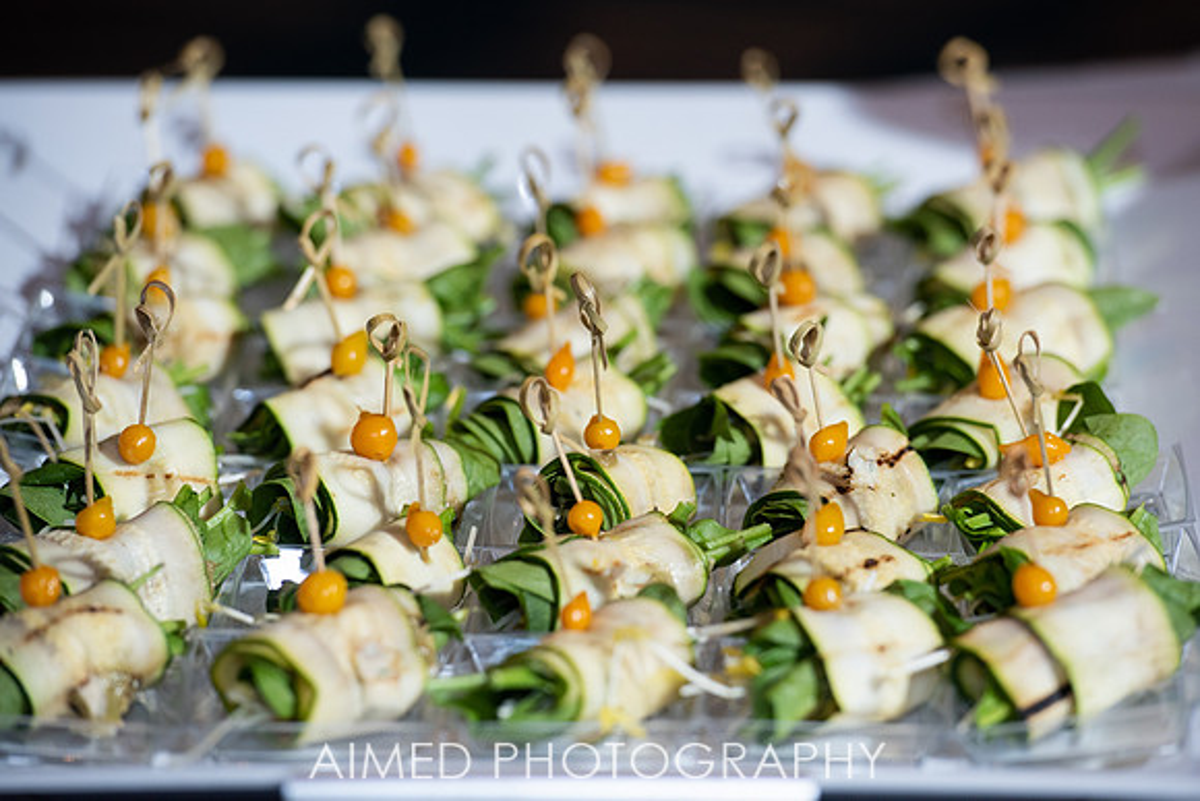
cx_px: 642
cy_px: 373
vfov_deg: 6.4
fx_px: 7134
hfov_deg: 9.6
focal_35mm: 214
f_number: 4.5
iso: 500
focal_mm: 200
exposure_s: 1/200
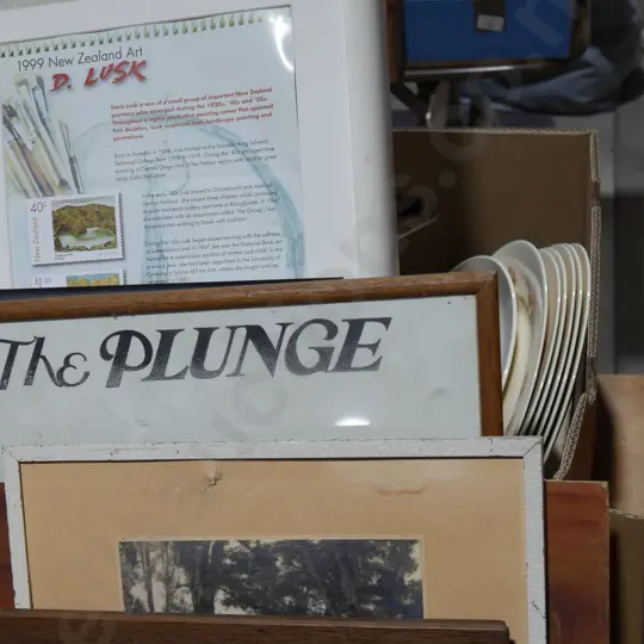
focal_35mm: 57
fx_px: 1200
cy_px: 438
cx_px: 228
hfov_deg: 29.9
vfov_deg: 29.8
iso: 200
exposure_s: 1/125
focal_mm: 17
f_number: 4
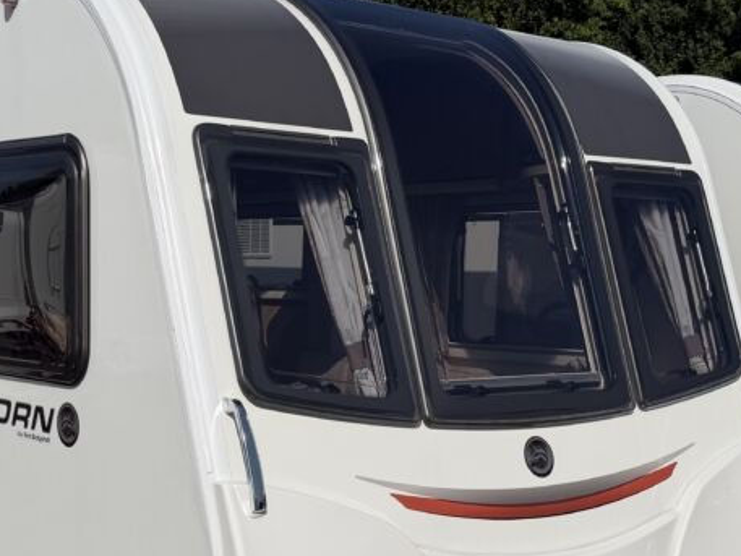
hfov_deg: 30.6
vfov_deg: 22.9
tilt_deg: -8.8
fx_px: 1349
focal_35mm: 63
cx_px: 282
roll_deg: -1.7
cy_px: 462
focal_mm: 6.76
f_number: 1.78
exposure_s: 1/14286
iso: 80
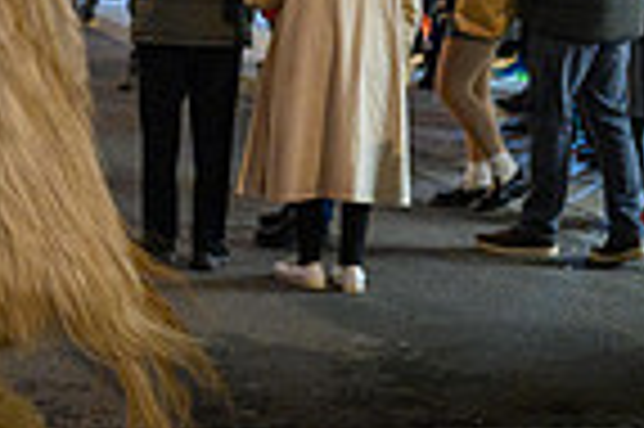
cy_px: -59
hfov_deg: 15.3
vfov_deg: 10.4
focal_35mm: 130
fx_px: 2323
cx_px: -81
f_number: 2.8
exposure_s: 1/80
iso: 3200
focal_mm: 32
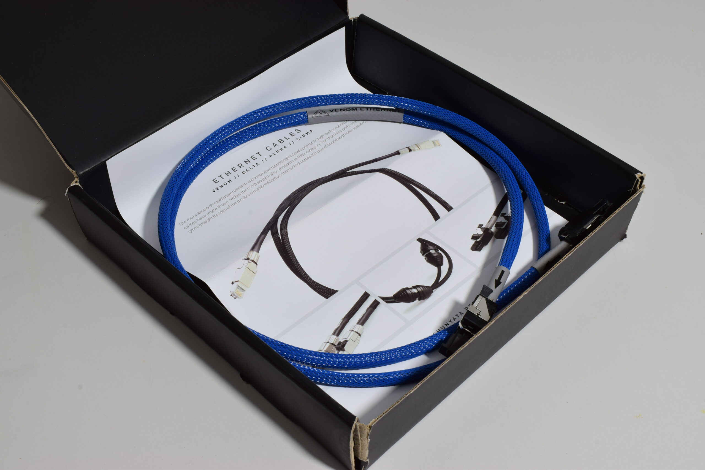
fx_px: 999
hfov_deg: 38.9
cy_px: 235
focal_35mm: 51
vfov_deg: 26.5
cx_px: 352
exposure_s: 1.3
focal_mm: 34
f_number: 25
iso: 100
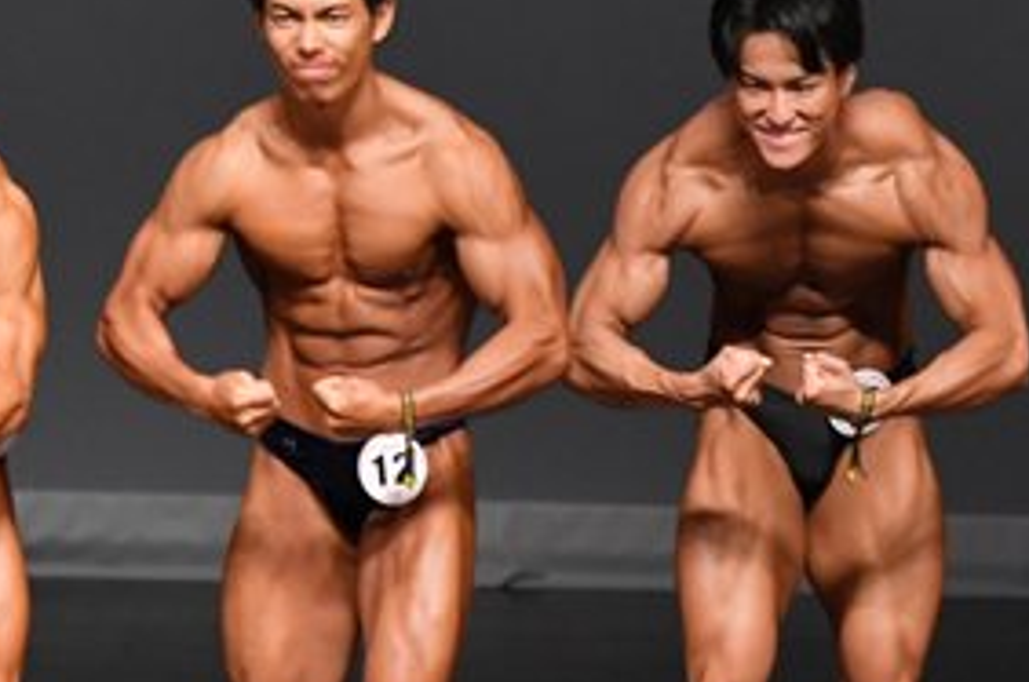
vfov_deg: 2.0
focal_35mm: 702
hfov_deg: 2.9
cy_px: 503
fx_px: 20031
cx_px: 837
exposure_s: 1/400
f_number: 5.6
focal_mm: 170
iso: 2500
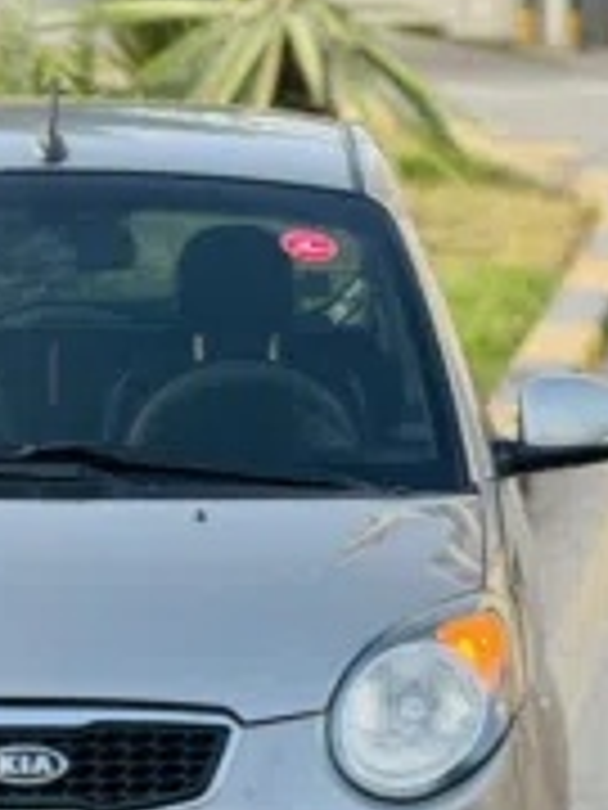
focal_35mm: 266
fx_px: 6229
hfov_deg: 5.6
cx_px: 68
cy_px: 369
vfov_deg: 7.4
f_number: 2.8
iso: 125
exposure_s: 1/99
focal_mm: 15.66
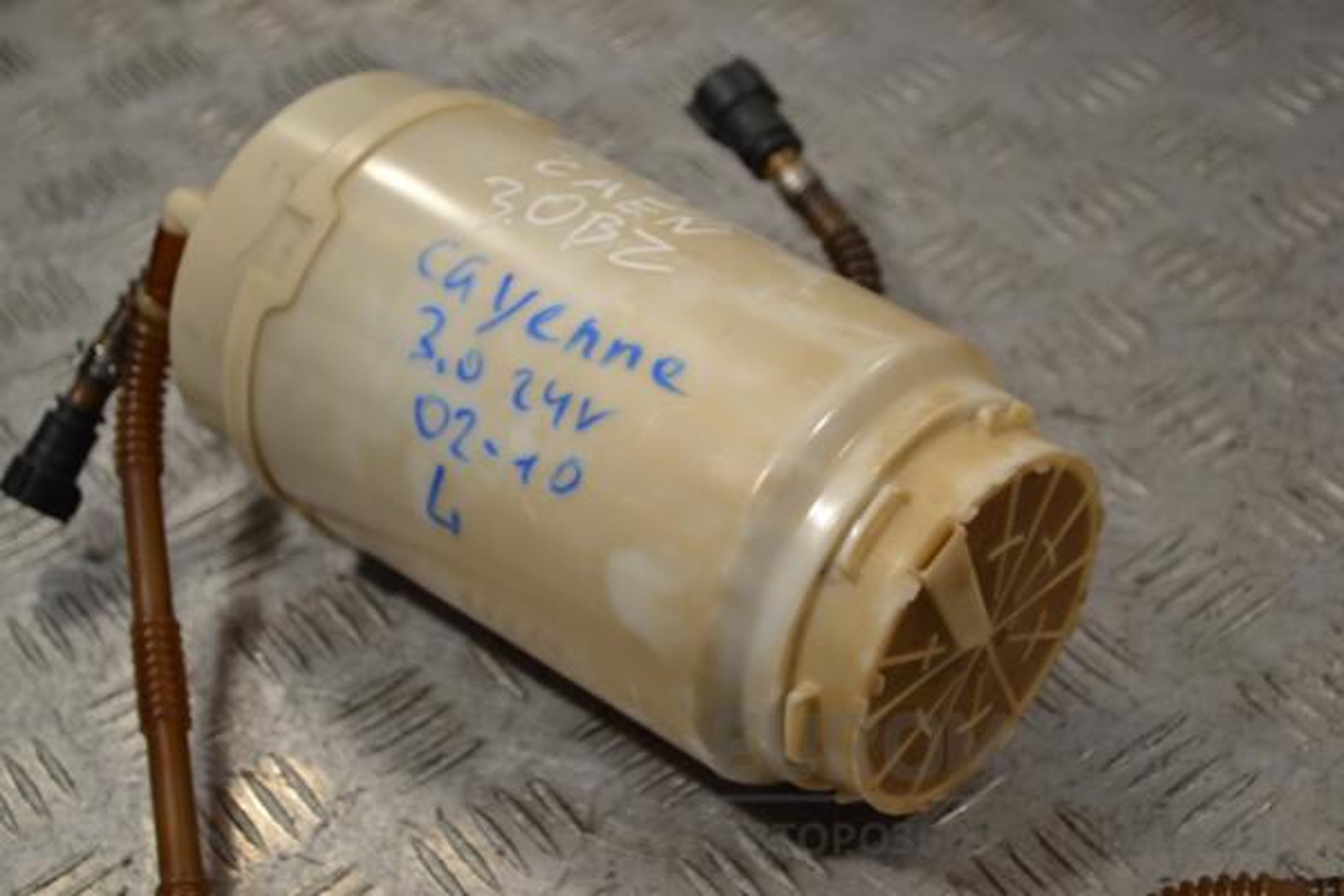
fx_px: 2464
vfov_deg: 20.6
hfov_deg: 30.5
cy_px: 448
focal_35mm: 66
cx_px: 672
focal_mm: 44
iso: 100
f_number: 5.3
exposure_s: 1/40
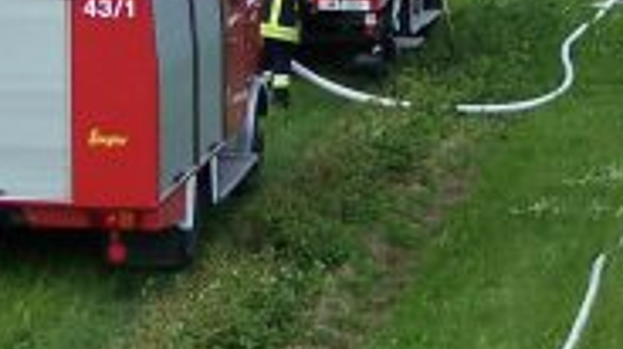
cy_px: -64
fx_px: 2970
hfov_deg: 12.0
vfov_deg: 6.7
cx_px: 264
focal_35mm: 180
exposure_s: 1/640
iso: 80
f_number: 2.8
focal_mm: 6.3
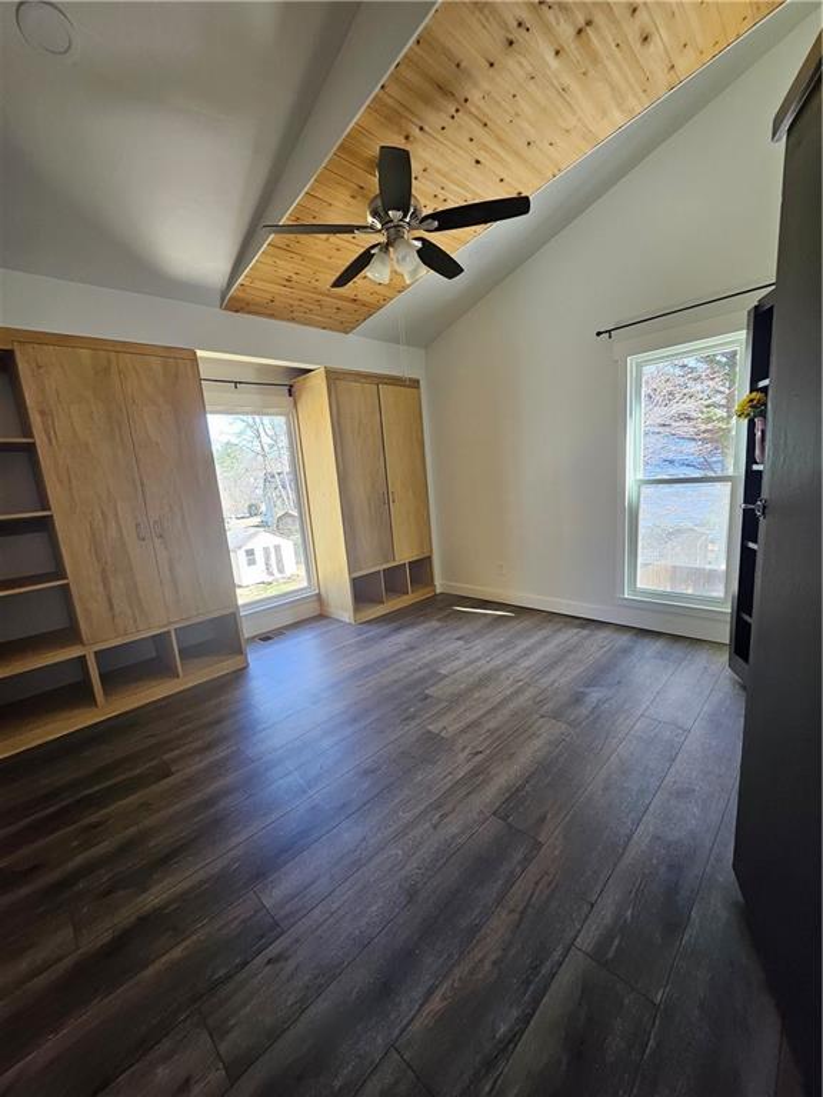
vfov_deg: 106.2
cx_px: 412
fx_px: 412
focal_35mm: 13
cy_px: 548
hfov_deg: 89.9
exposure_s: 1/60
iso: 100
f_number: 2.2
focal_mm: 1.7
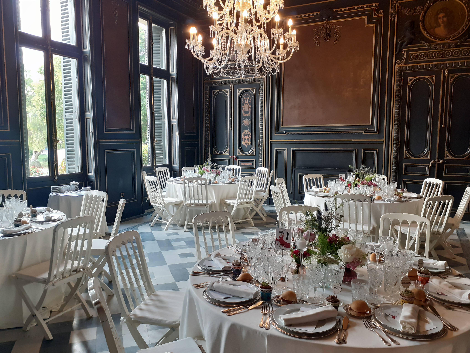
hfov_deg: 65.3
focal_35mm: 27
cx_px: 235
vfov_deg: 51.4
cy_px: 176
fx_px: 367
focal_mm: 3.6
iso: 125
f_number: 1.9
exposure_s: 1/50
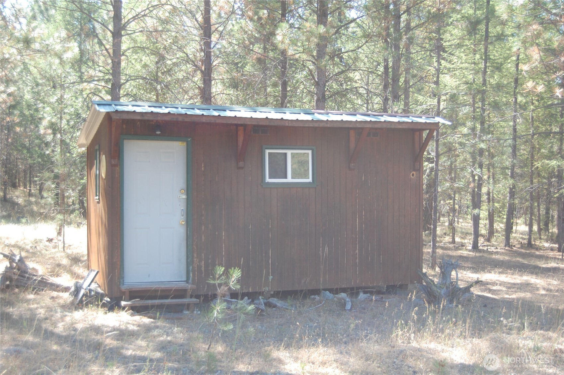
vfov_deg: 29.8
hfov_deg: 43.6
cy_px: 188
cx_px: 282
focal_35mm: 45
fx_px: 704
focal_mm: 30
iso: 400
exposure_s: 1/200
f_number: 4.2
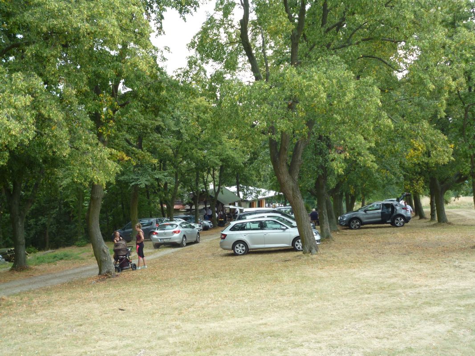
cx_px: 238
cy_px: 178
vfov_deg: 35.1
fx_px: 563
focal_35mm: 41
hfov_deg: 45.8
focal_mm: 7.3
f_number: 3.7
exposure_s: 1/125
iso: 100
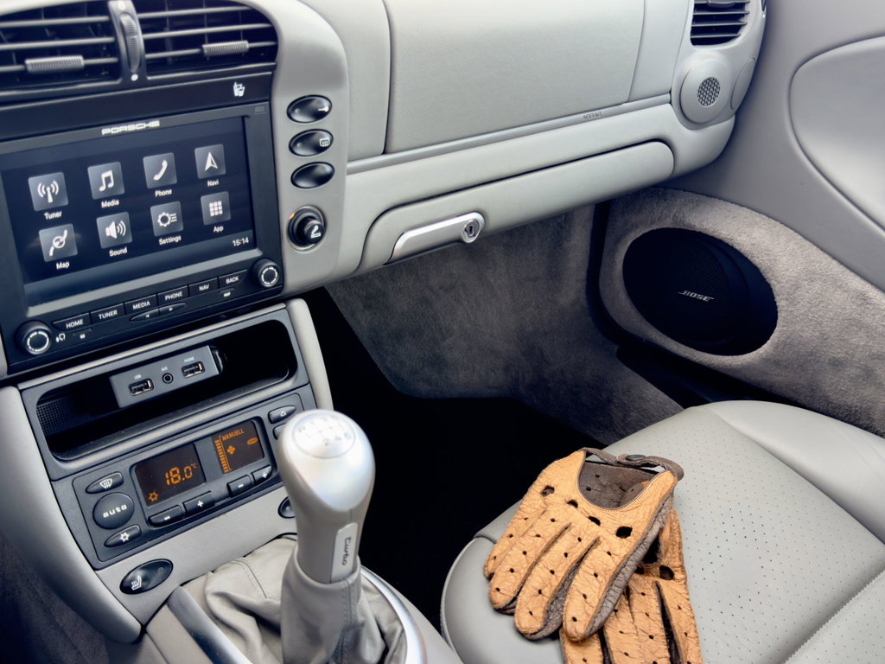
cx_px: 442
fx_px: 895
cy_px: 332
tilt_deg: -26.8
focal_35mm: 35
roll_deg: +0.3
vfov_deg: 40.7
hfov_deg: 52.6
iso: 125
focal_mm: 6.76
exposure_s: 1/122
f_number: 1.78
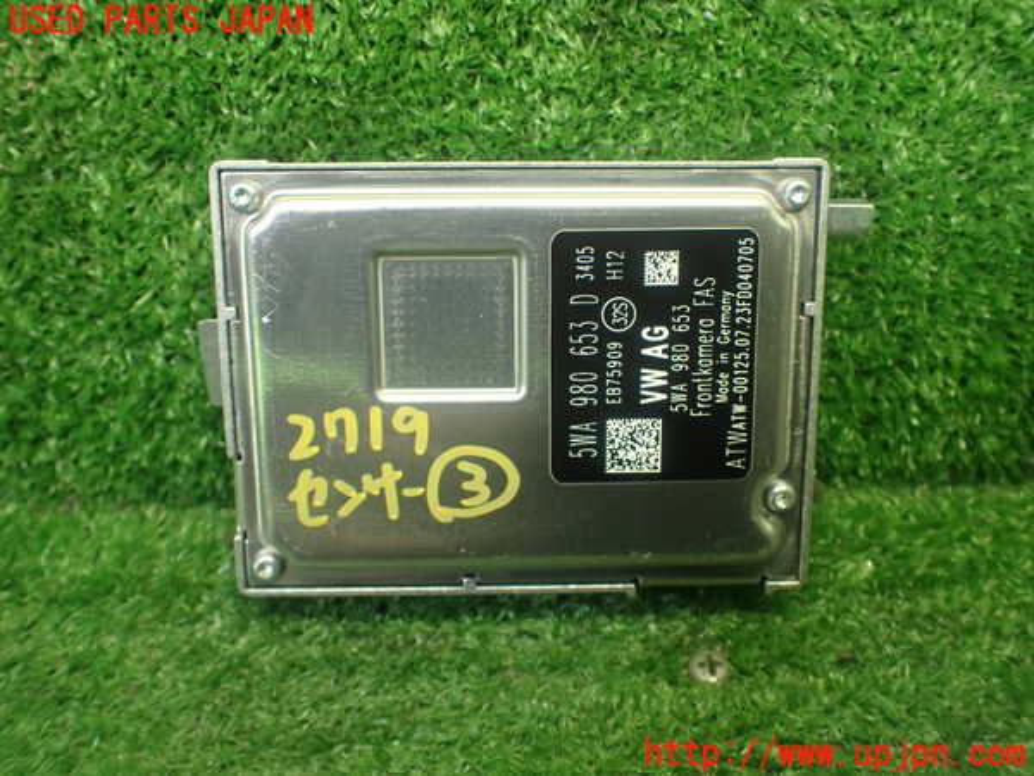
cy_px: 388
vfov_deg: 46.8
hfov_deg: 60.0
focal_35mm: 30
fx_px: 896
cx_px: 517
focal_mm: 5.4
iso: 500
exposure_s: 1/125
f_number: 2.3
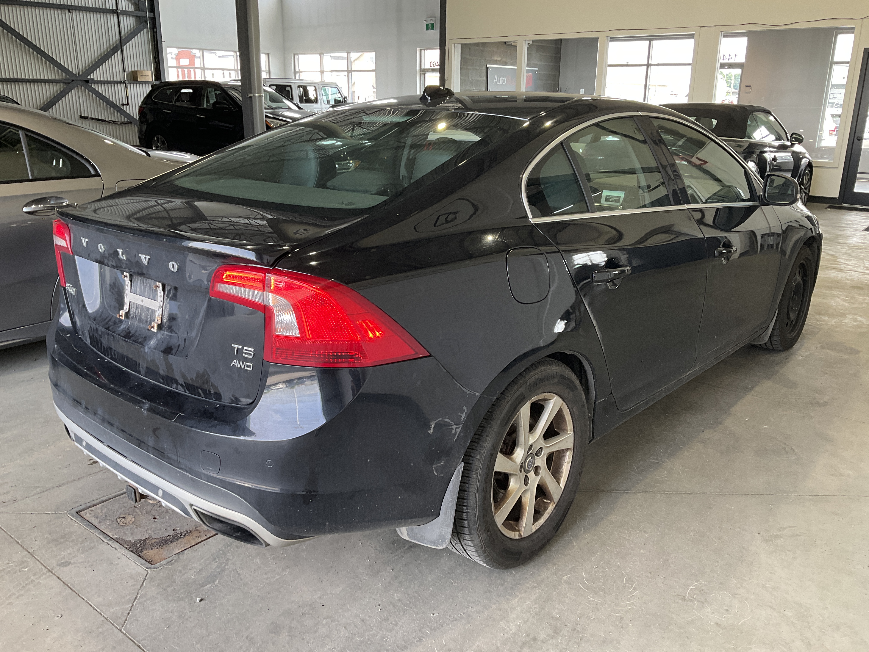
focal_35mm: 29
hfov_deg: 61.7
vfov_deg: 48.2
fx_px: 728
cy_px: 326
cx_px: 434
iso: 64
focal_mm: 3
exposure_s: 1/118
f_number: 1.8
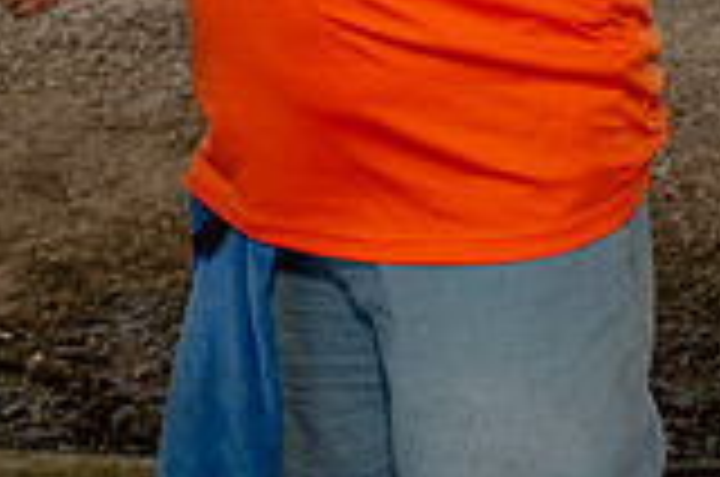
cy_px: -194
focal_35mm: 87
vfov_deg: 14.8
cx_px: 256
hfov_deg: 23.3
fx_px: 1737
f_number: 5
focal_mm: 24
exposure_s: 1/250
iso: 200
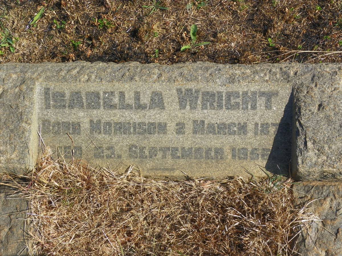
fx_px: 474
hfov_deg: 39.7
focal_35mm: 48
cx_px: 171
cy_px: 128
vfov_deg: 30.3
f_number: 4.5
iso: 64
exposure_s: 1/250
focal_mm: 8.5
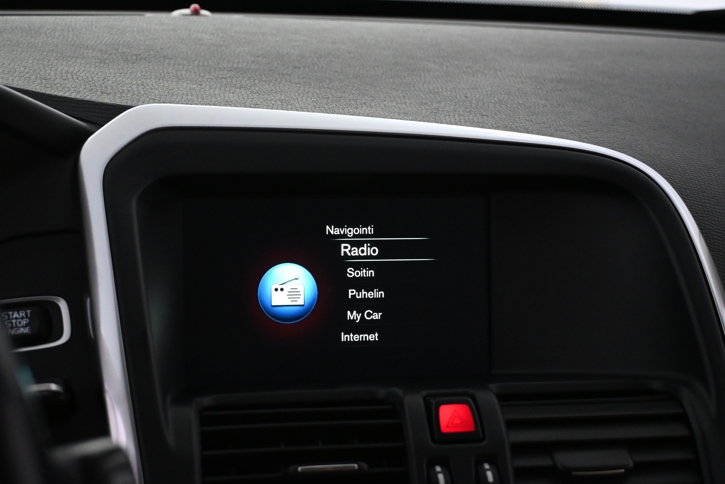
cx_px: 362
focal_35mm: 62
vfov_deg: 22.1
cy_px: 242
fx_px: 1238
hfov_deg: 32.6
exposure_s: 1/60
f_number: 5.6
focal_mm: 41
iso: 3200
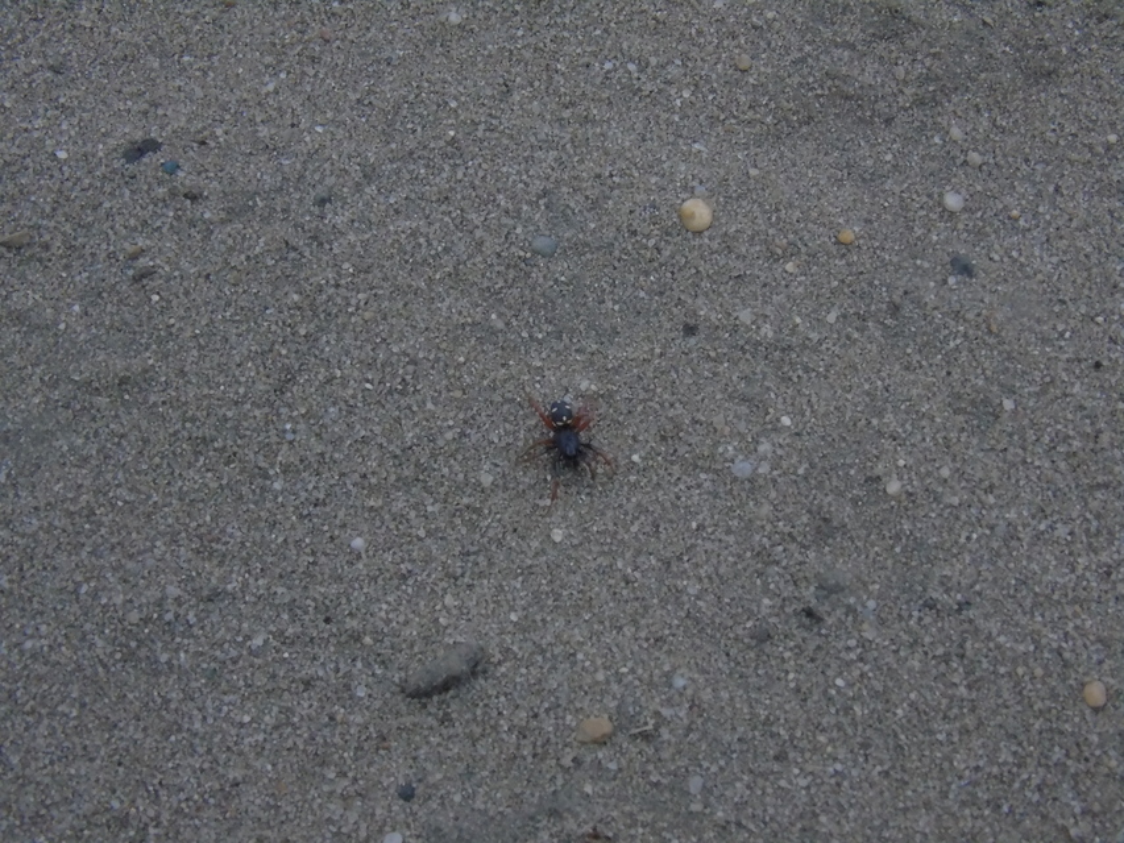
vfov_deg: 27.0
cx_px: 562
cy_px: 422
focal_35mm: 54
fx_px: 1754
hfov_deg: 35.5
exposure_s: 1/1000
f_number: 6.7
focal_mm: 9.6
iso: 800
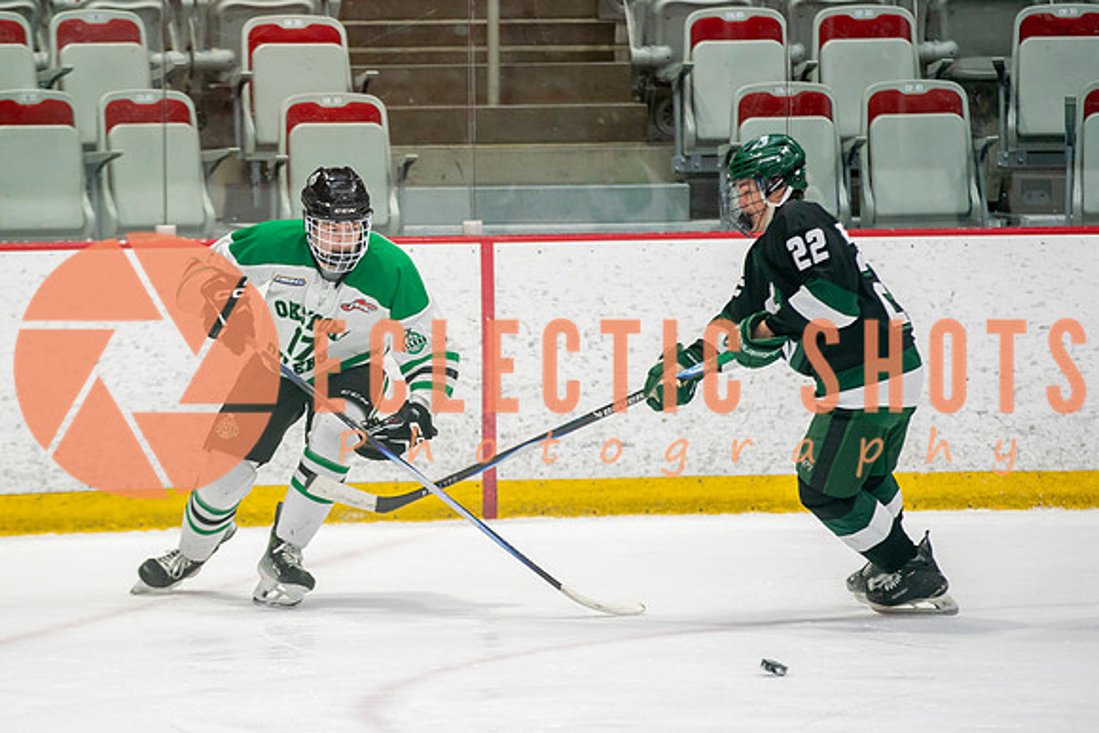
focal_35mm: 255
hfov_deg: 8.1
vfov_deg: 5.4
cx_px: 333
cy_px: 349
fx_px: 7797
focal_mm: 170
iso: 640
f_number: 3.2
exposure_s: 1/640
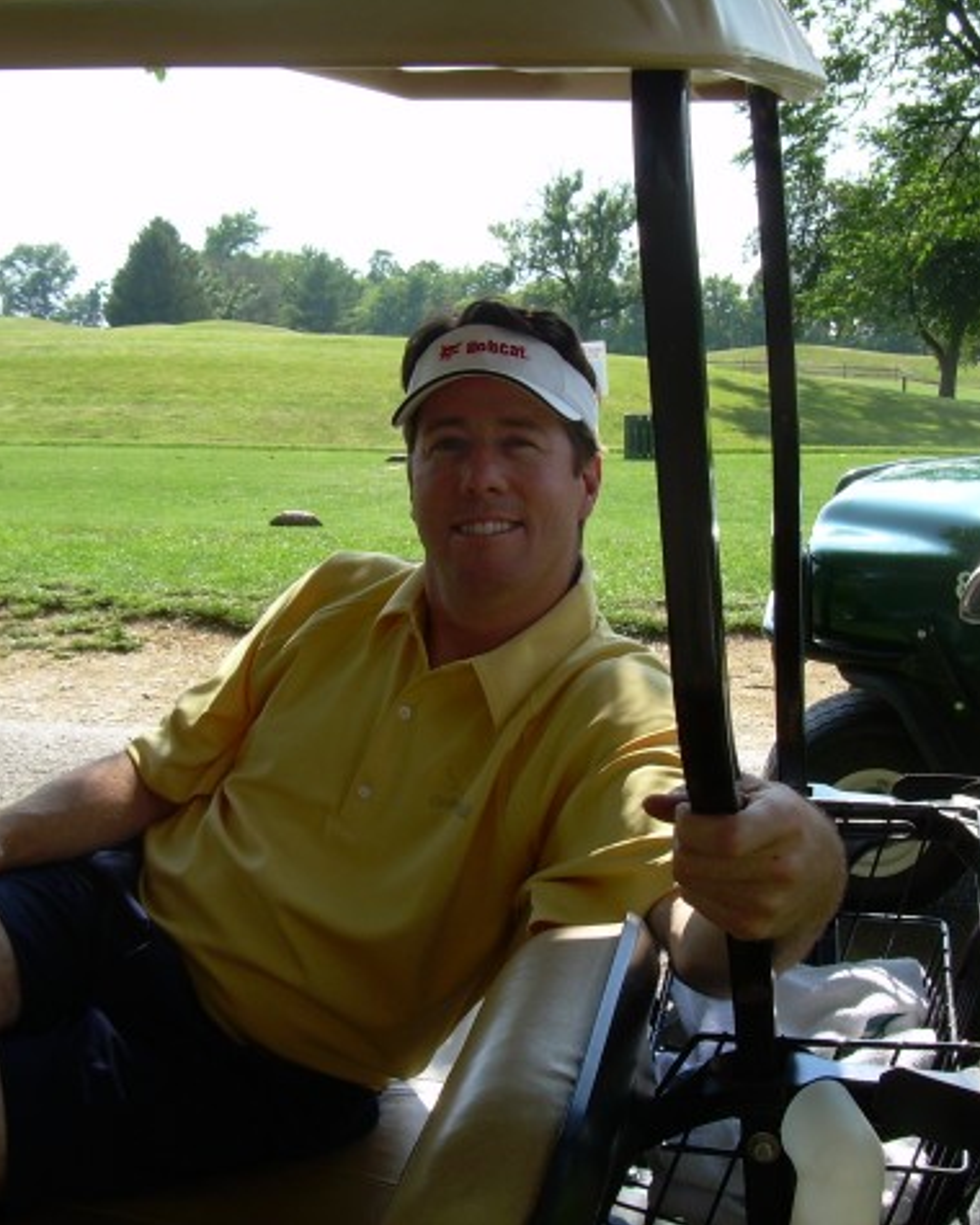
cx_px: 526
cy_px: 609
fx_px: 1813
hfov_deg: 30.2
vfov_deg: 37.3
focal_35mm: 50
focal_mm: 6.3
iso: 50
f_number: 4.6
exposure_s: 1/193
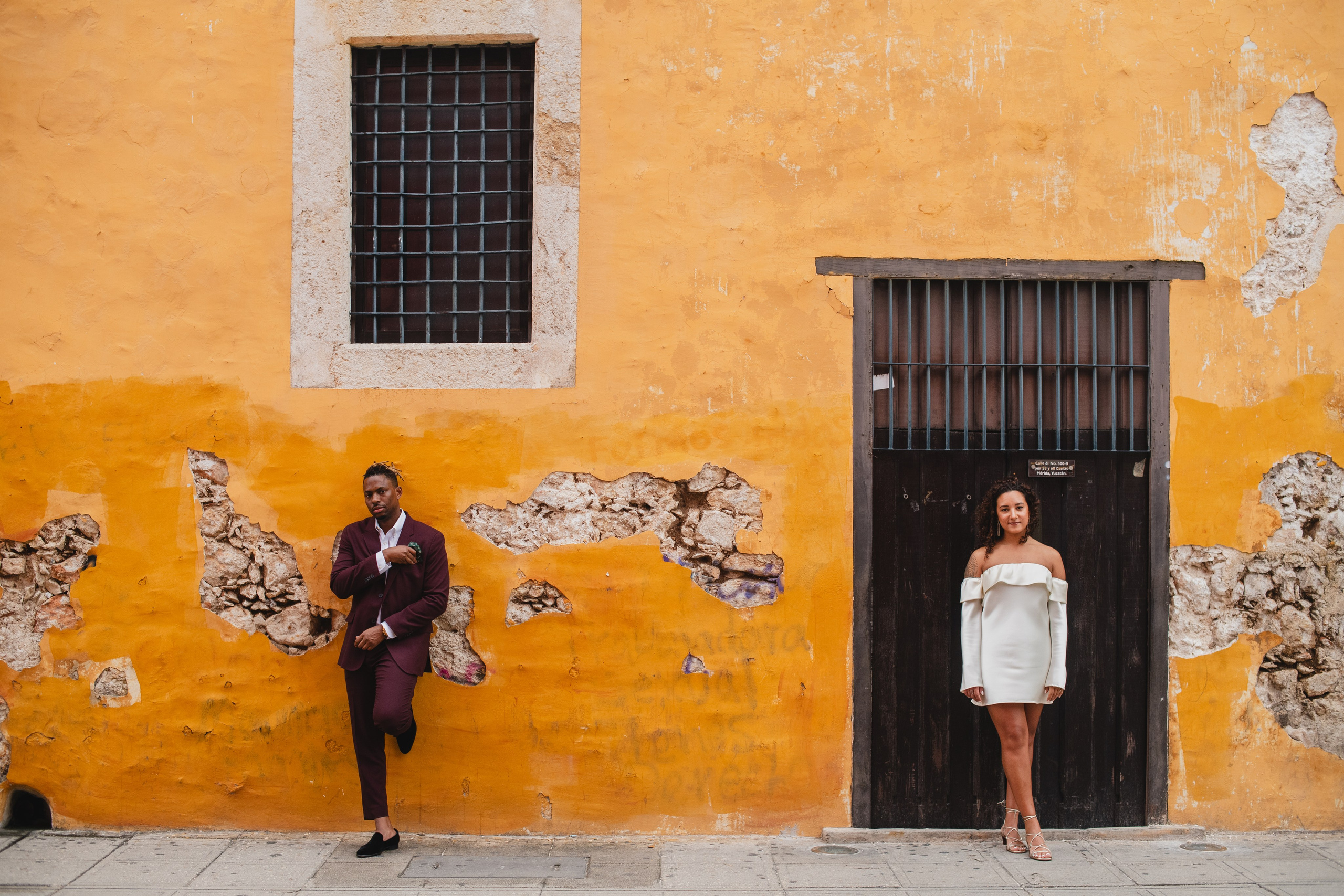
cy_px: 448
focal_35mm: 50
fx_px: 1867
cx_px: 672
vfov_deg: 27.0
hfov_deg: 39.6
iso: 400
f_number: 3.2
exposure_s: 1/640
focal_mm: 50
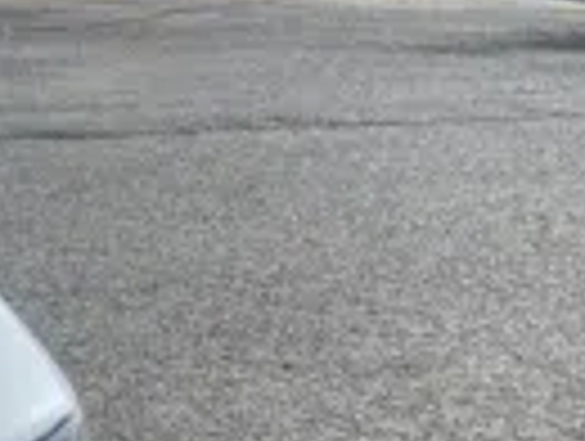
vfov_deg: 11.6
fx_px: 2167
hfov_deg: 12.4
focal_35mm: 128
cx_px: -778
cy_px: 256
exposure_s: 1/5495
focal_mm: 4.25
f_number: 1.8
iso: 32
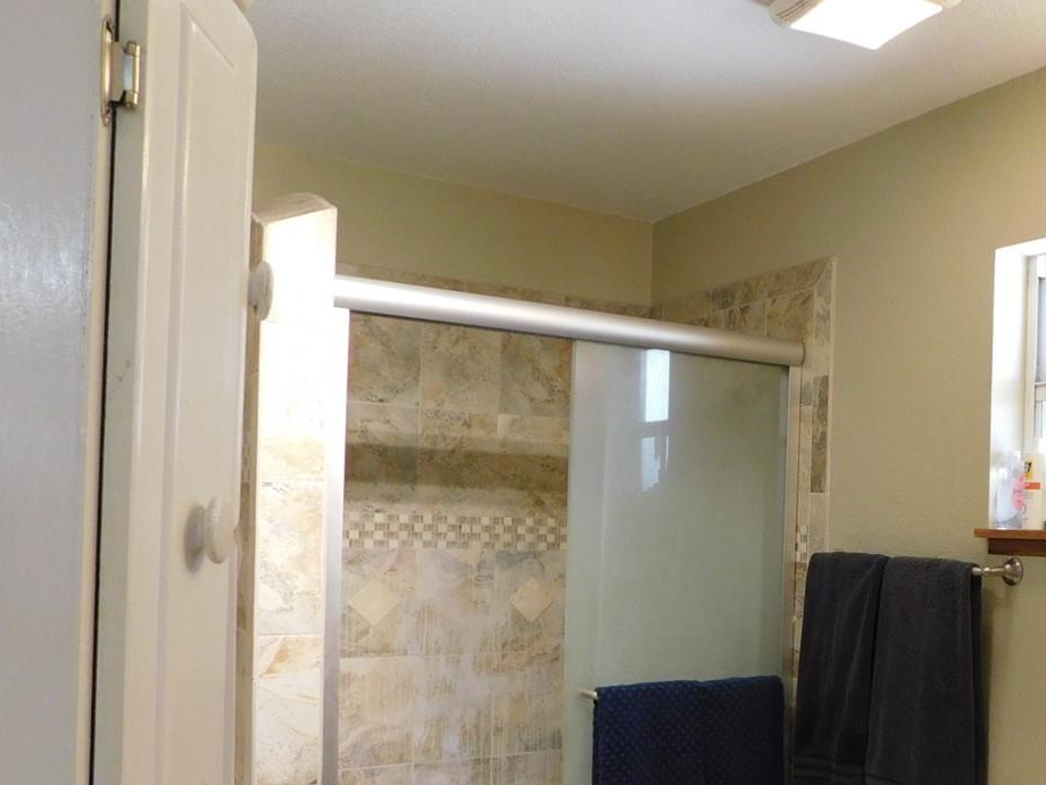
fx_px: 1209
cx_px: 861
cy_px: 554
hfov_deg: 44.2
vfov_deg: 35.4
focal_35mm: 40
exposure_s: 1/30
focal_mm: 4
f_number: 3
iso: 220
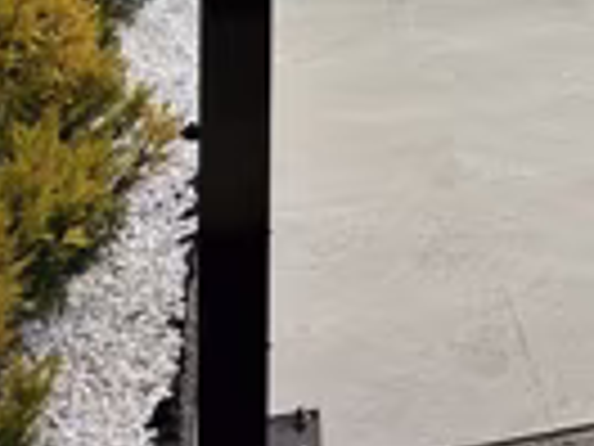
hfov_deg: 19.6
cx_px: 886
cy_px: -347
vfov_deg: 14.9
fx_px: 1493
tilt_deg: -2.3
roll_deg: -1.5
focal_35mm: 87
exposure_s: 1/4545
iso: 80
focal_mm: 6.86
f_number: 1.78
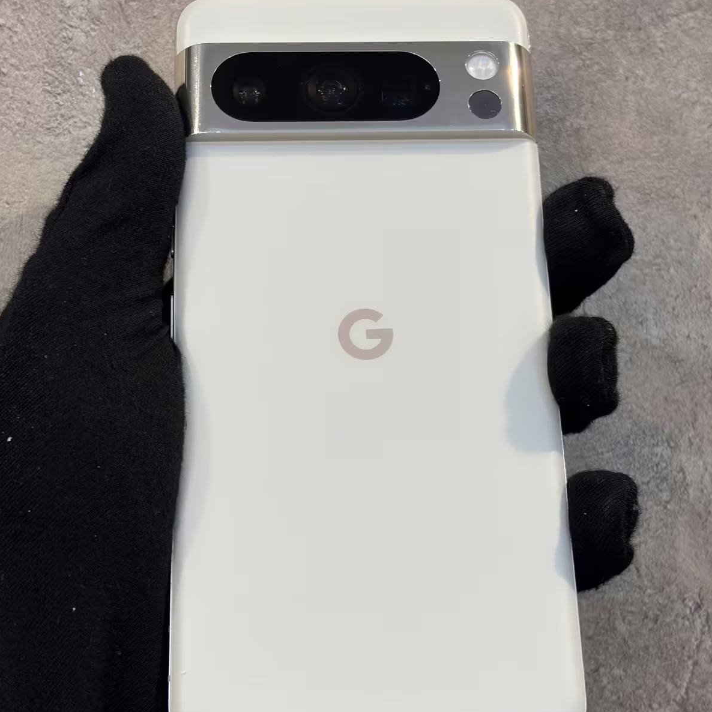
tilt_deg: +7.0
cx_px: 359
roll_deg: -1.8
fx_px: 1443
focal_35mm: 62
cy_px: 402
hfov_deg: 27.7
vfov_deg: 27.7
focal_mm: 5.96
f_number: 1.6
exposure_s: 1/50
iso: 40
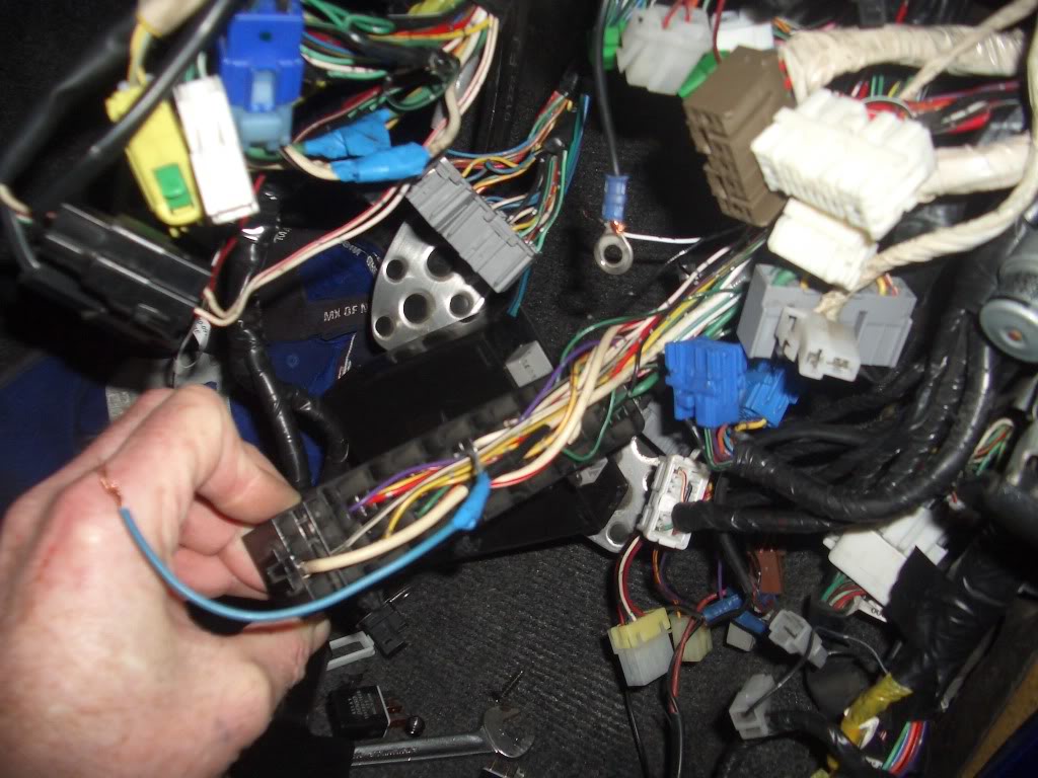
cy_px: 389
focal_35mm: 35
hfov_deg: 52.6
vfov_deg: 40.7
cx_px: 519
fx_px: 1050
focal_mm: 5.8
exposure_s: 1/40
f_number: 2.6
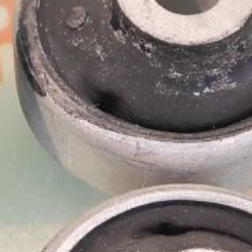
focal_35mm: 84
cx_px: 61
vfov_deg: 20.6
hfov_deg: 20.5
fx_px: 692
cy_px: 169
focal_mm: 4.74
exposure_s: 1/33
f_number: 1.79
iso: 227
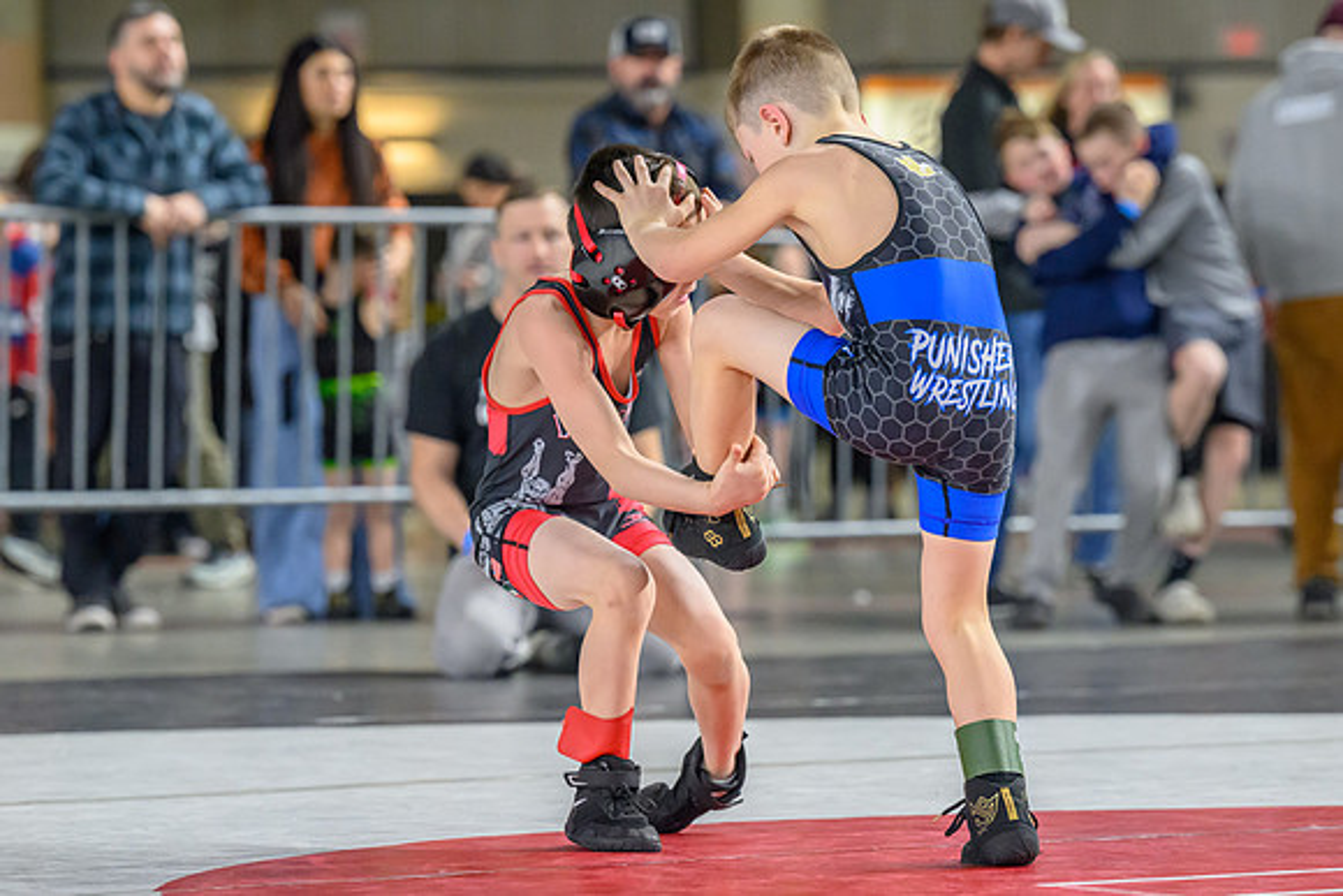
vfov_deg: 7.3
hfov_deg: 10.9
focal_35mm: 189
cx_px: 742
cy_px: 486
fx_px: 7055
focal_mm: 155
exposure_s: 1/640
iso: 5600
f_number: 4.5
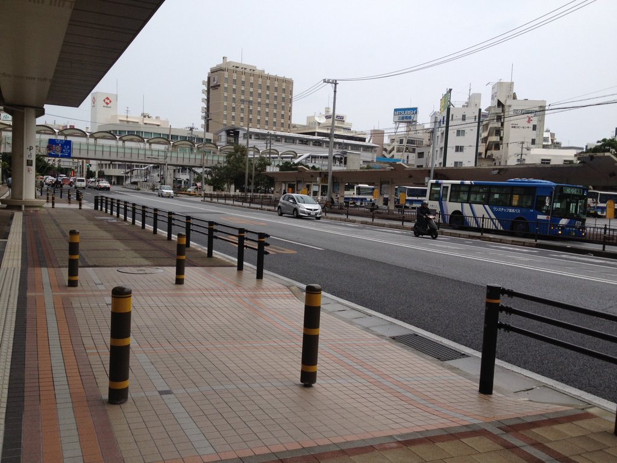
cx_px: 308
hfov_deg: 52.6
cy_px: 232
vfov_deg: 40.7
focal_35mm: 35
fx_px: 624
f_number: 2.4
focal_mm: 4.28
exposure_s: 1/581
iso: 50
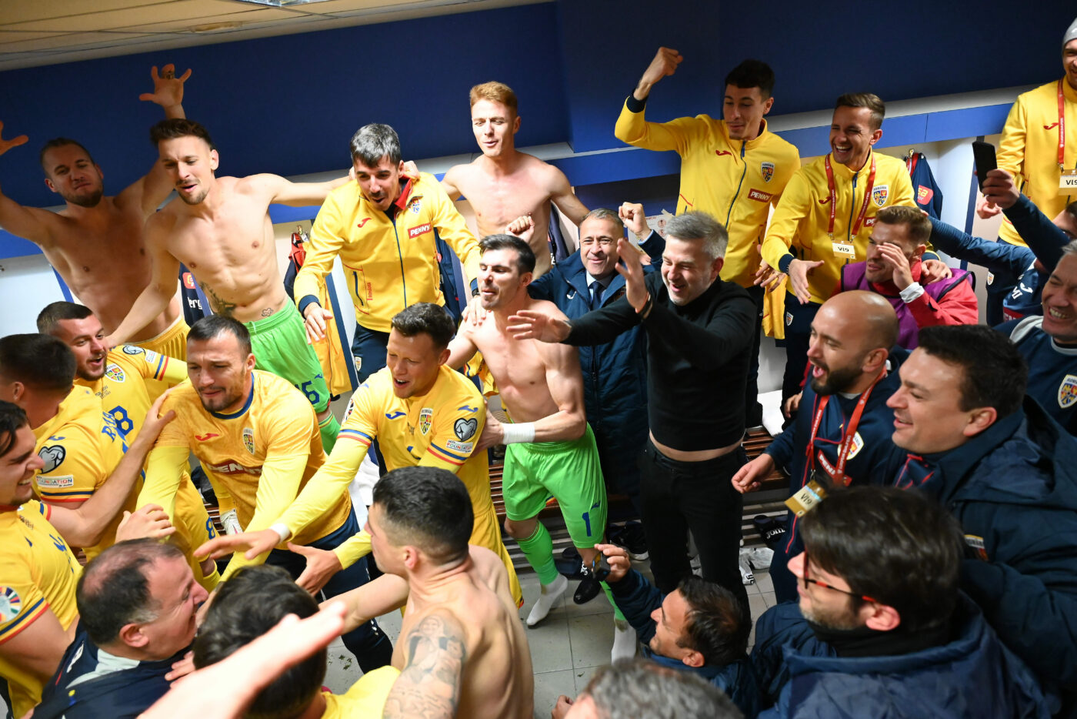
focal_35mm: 24
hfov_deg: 73.7
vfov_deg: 53.2
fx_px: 718
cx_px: 538
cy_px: 360
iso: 8000
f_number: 4
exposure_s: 1/400
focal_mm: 24
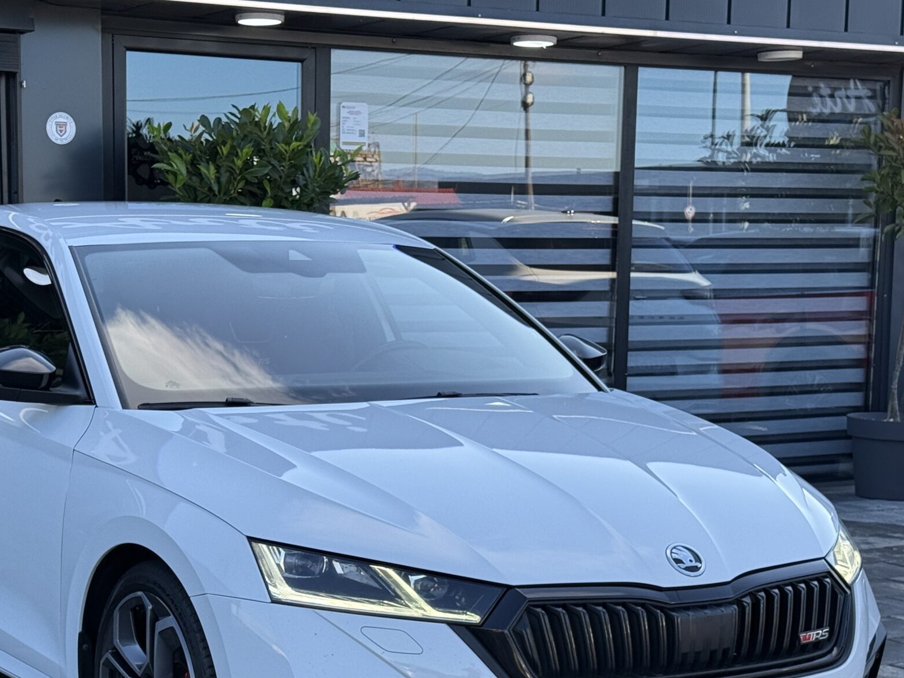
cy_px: 554
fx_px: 2064
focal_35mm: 79
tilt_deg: -8.0
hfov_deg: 24.6
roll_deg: -0.3
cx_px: 306
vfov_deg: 18.5
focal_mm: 6.76
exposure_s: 1/1307
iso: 80
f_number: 1.78
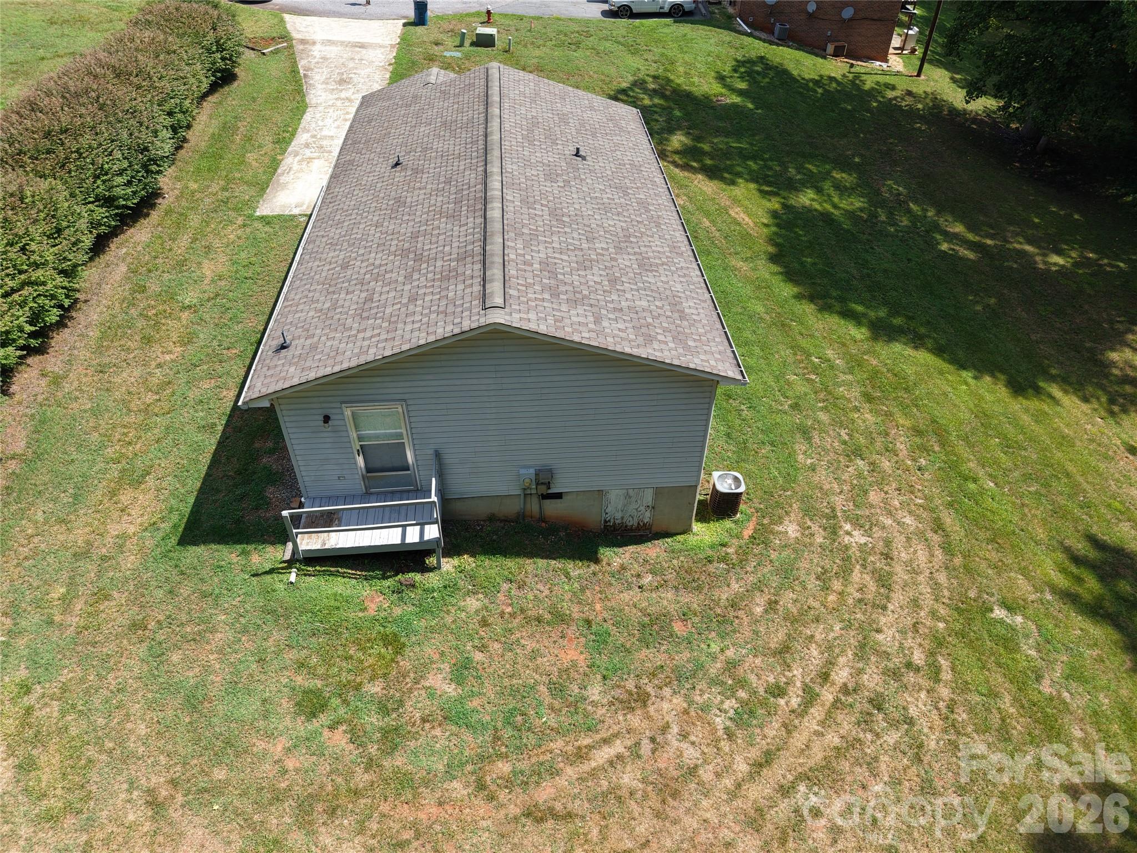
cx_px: 568
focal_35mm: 24
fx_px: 788
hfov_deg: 71.6
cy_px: 426
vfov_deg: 56.8
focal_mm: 8.67
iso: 110
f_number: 1.8
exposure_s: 1/1600
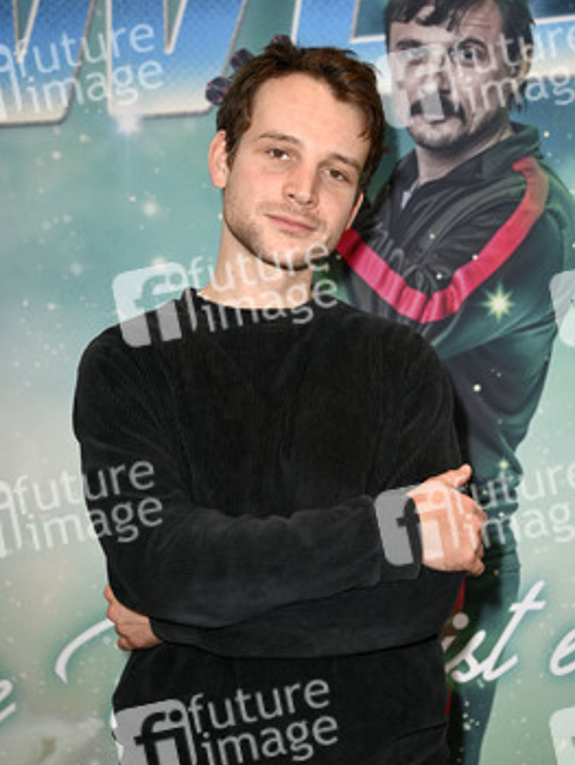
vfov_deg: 19.4
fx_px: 2234
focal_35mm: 101
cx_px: 289
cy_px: 404
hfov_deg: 14.7
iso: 500
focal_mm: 92
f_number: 5.6
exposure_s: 1/250
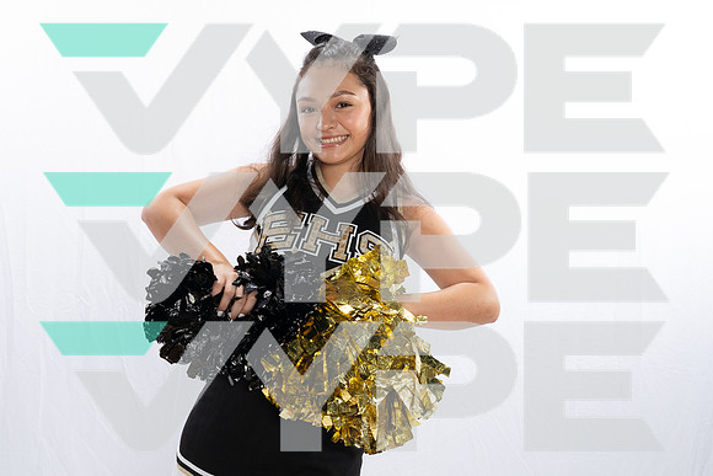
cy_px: 238
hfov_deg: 35.6
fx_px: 1109
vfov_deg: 24.2
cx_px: 356
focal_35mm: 56
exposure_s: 1/250
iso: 1250
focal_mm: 56
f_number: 10
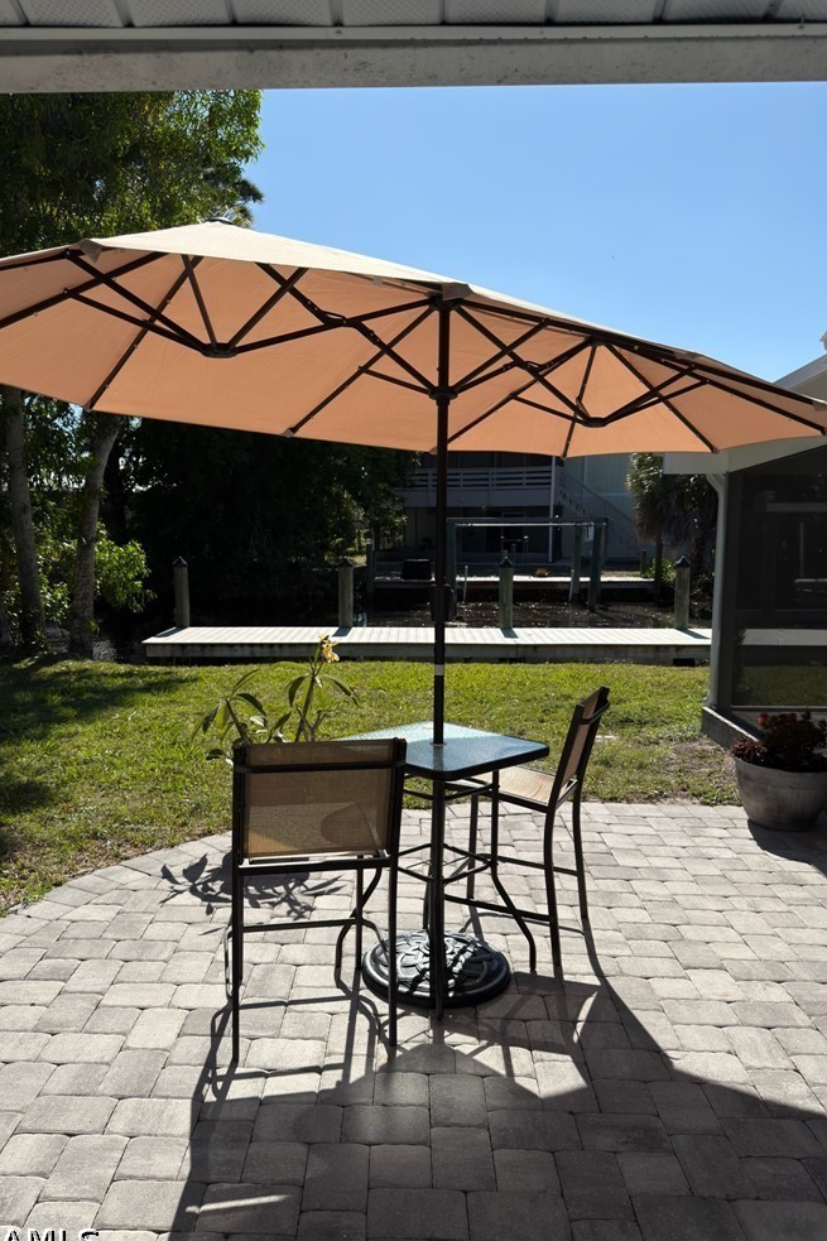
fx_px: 896
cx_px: 374
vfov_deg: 69.4
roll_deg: +0.2
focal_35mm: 26
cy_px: 625
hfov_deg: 49.5
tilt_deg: -7.5
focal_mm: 6.76
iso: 64
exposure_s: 1/7752
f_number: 1.78
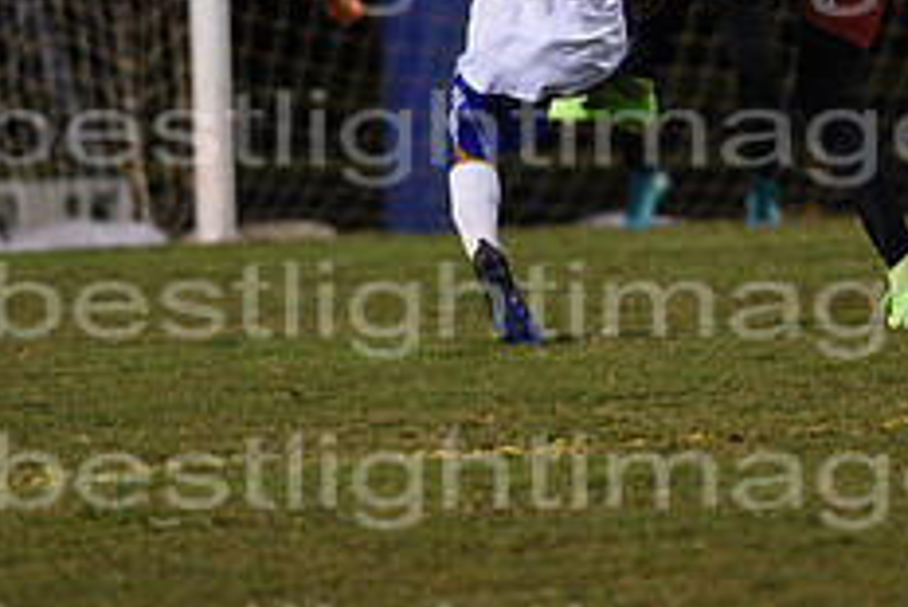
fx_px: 18928
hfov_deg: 2.7
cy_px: 53
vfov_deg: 1.8
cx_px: 501
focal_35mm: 750
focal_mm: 300
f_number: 3.2
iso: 8000
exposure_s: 1/800
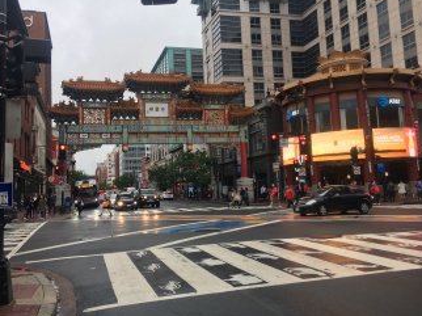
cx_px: 187
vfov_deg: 42.9
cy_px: 144
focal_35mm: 33
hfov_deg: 55.3
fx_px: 402
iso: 25
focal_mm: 4.15
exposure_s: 1/125
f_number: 2.2
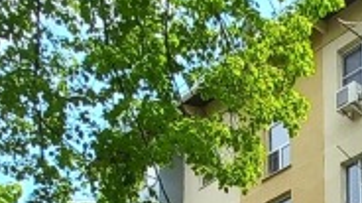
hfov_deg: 25.2
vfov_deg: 11.5
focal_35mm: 79
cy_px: 540
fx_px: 757
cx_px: 384
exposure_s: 1/516
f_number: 2.2
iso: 40
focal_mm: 1.42
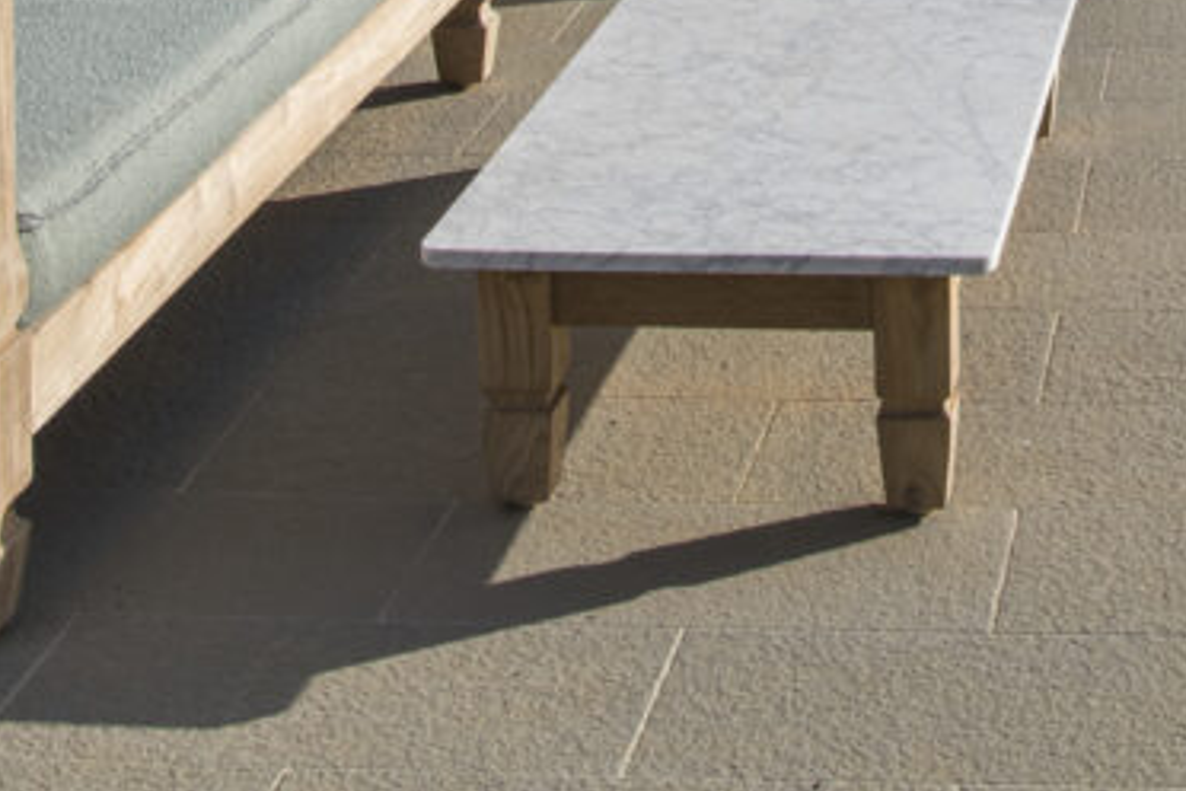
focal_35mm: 99
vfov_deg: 12.1
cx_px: 1116
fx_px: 3261
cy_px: -839
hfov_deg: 20.1
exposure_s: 1/160
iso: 125
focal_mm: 24
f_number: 14
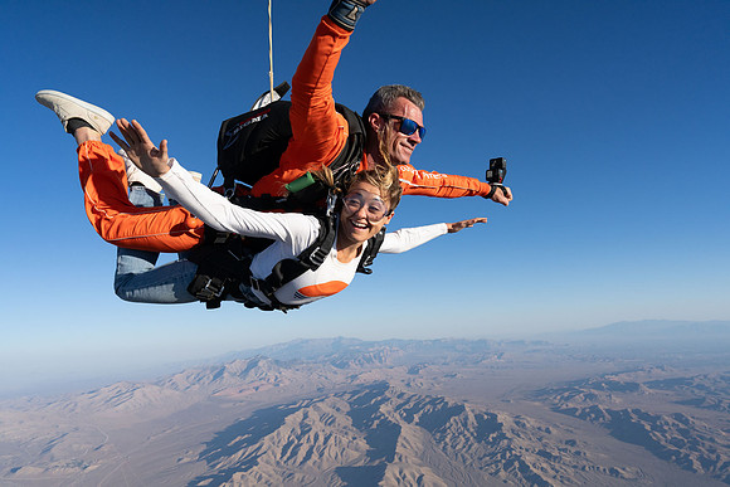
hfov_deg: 73.7
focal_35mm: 24
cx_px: 365
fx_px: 487
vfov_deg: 53.2
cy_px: 244
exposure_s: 1/2000
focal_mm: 24
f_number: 8
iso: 800
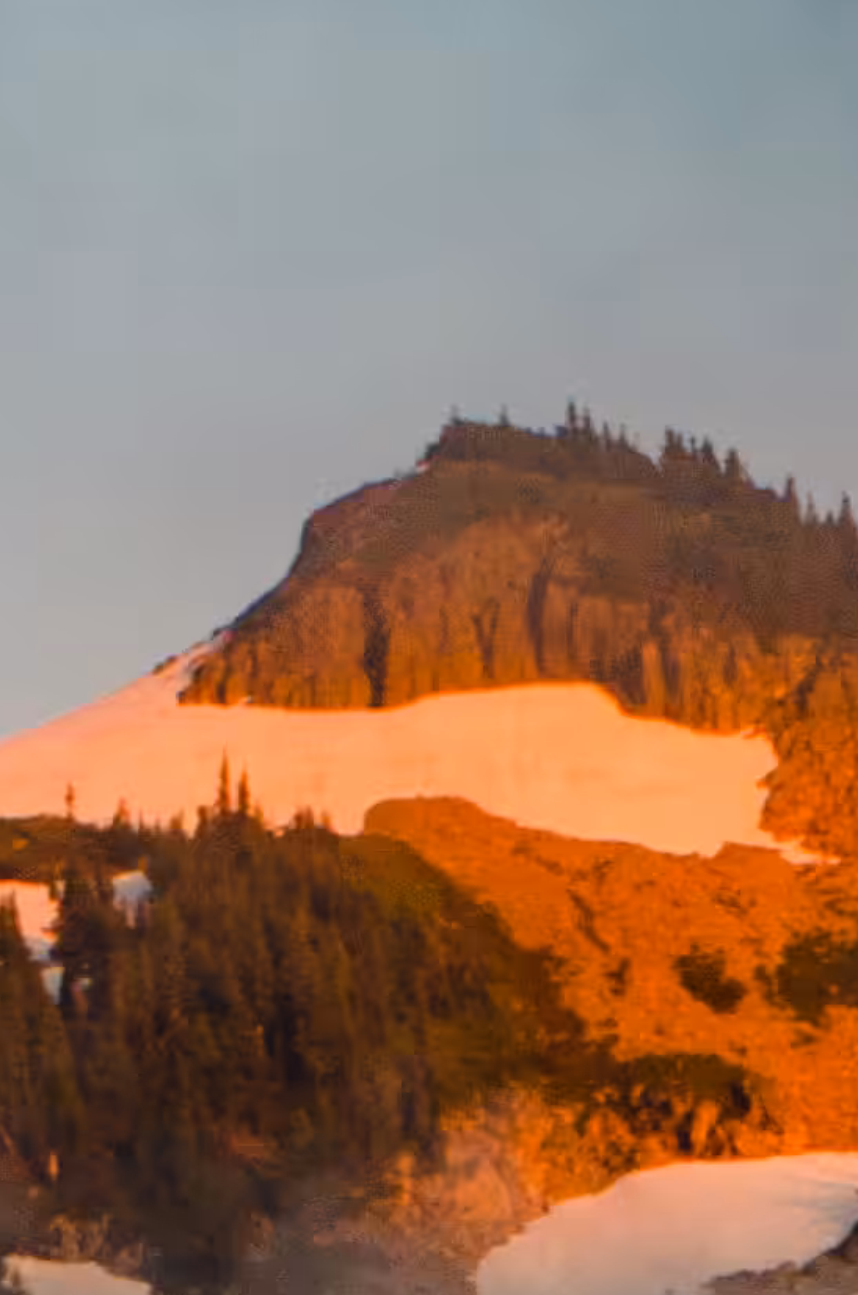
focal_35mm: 430
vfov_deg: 4.8
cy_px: 1306
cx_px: 1393
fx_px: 15430
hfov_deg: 3.2
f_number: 14
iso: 100
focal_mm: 48
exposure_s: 1/10
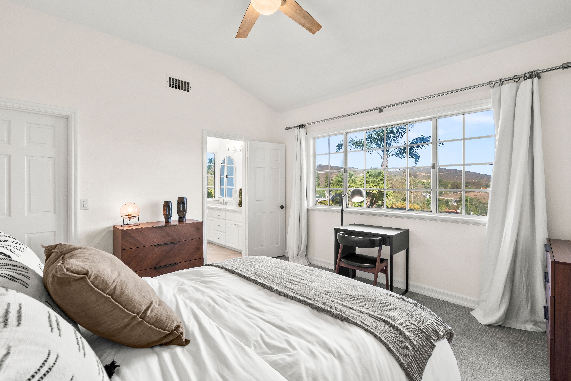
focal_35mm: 16
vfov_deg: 73.7
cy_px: 190
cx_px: 286
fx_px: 254
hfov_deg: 96.7
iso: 400
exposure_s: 1/8
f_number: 10
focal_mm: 16
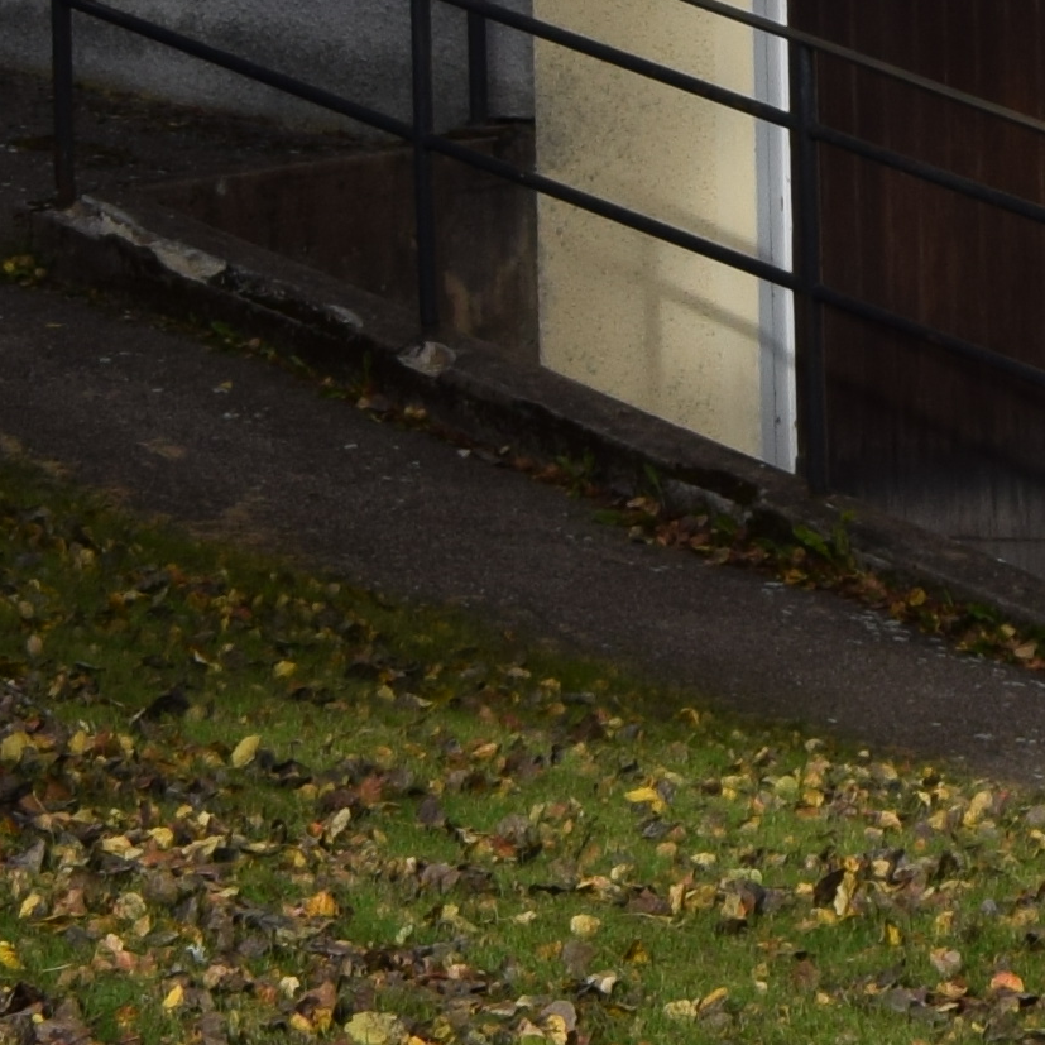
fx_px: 8846
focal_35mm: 259
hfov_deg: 6.1
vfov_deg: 6.5
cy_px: -1331
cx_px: 3422
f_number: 11
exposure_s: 1/500
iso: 200
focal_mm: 28
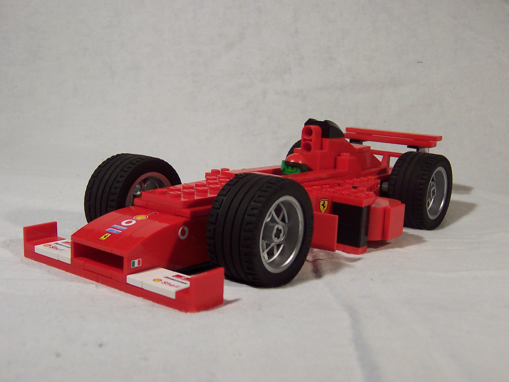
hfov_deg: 36.8
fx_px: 765
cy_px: 191
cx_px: 254
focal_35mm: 52
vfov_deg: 28.0
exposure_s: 1/45
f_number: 3.4
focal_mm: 8
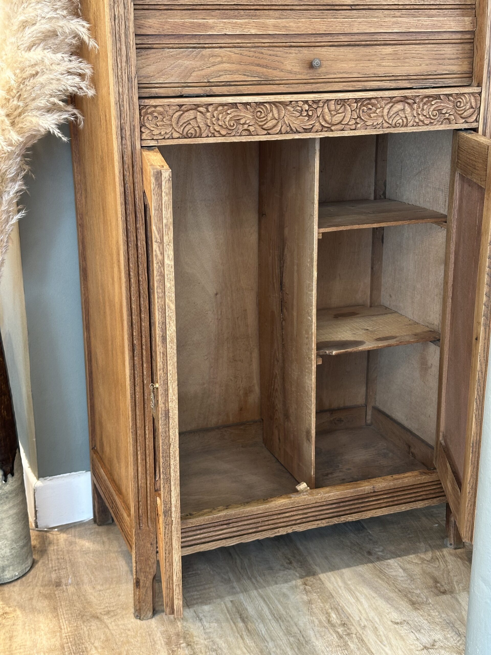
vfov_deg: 39.7
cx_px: 246
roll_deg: -0.7
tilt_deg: -16.6
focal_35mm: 48
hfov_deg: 30.3
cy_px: 328
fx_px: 908
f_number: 1.78
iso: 100
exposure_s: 1/50
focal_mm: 6.86
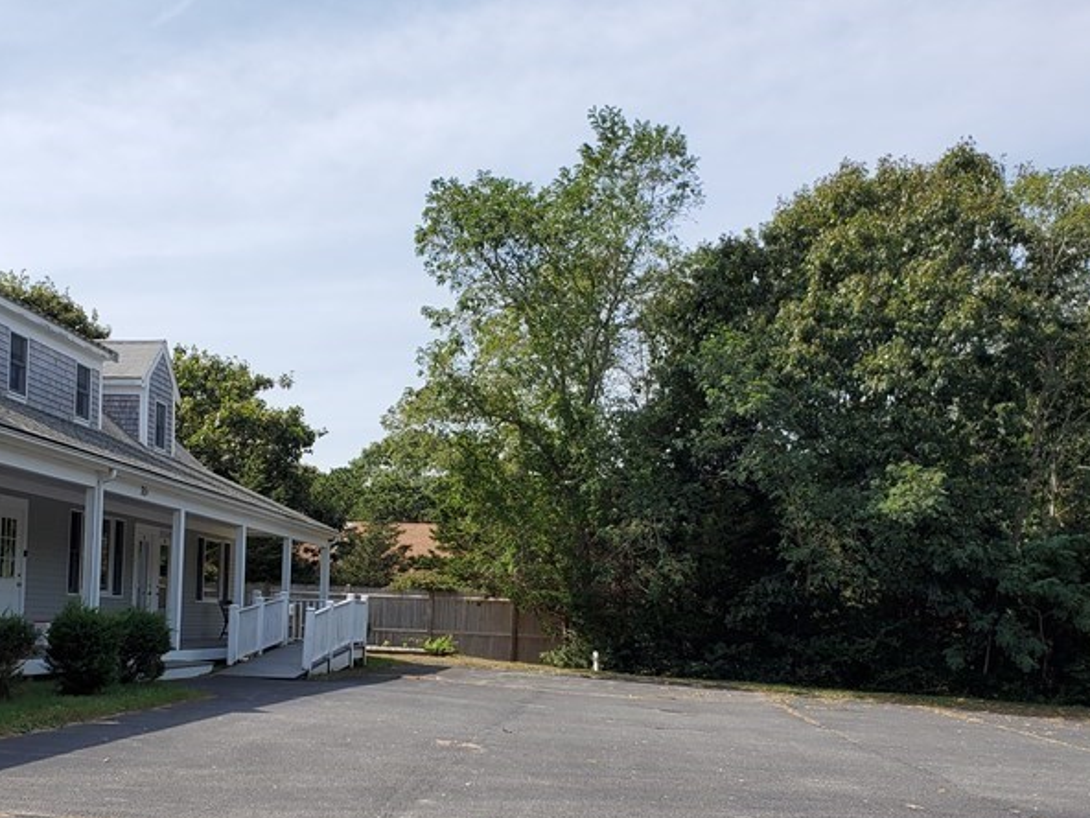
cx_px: 407
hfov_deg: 41.8
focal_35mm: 45
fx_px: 1417
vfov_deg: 31.6
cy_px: 606
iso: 50
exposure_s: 1/1270
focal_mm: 4.3
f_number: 2.4
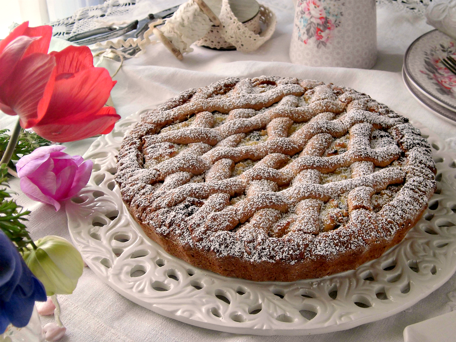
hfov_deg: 40.4
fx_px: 619
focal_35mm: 47
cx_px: 228
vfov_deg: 30.9
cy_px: 171
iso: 100
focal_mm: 8.3
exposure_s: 1/60
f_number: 3.4
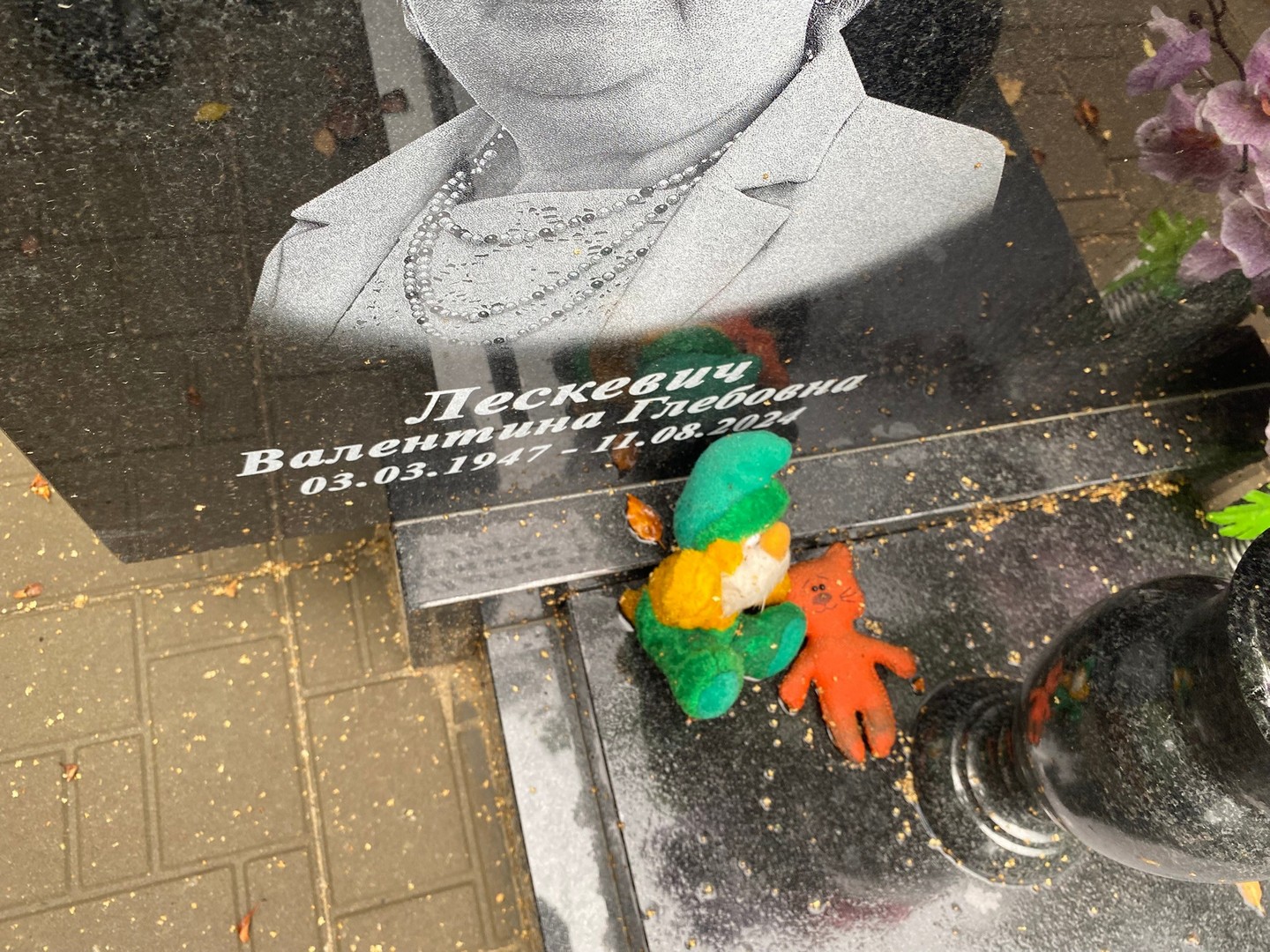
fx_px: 954
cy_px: 476
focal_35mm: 26
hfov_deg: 67.3
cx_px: 635
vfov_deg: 53.1
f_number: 1.8
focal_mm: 4.25
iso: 100
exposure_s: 1/121
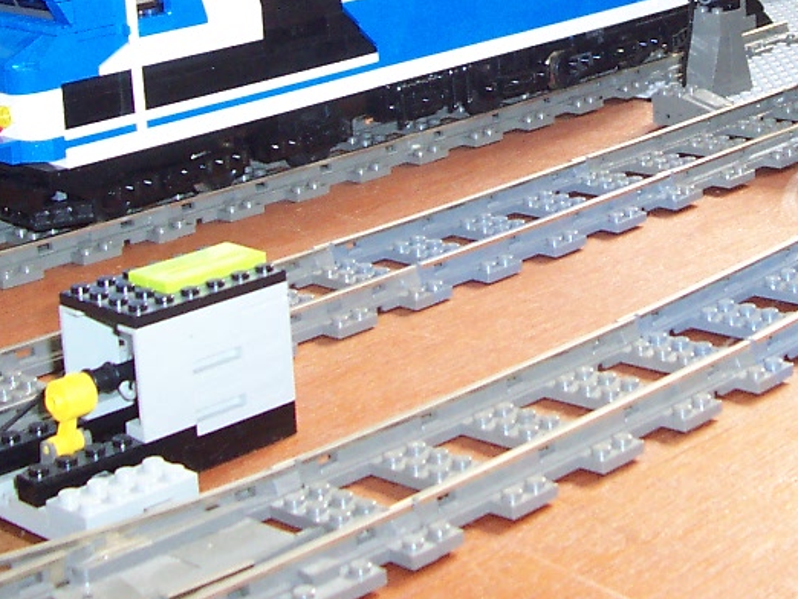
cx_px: 621
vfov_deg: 16.9
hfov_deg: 22.7
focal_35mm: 85
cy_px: -46
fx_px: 1960
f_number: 2.8
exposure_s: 1/60
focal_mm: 5.6
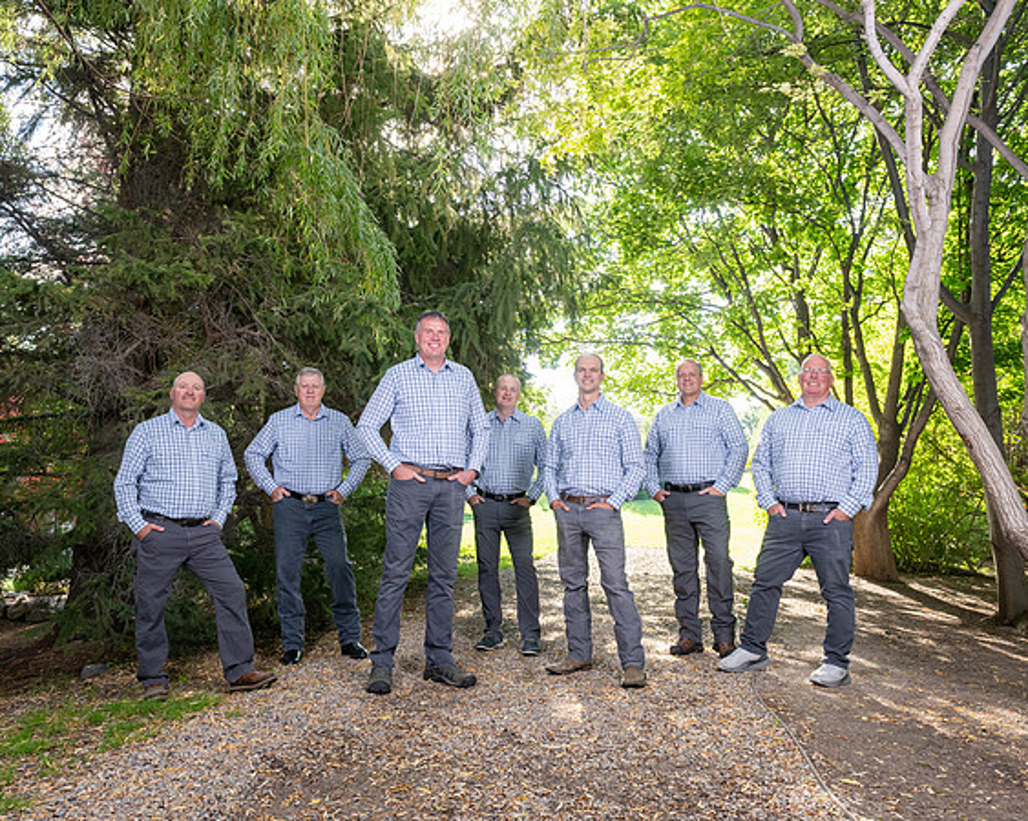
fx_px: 921
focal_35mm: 30
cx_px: 482
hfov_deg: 58.3
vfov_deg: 48.1
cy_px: 410
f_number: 6.3
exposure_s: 1/200
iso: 640
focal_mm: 24
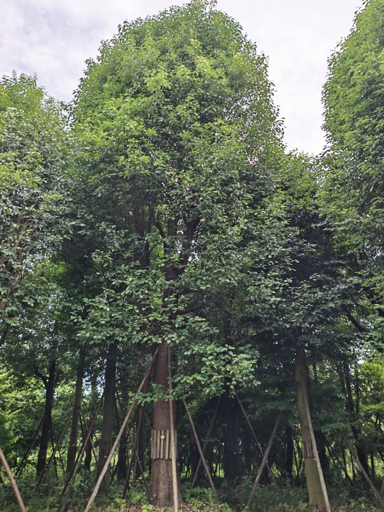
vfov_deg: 60.0
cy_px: 256
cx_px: 192
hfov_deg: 46.8
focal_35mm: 30
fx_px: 444
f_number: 1.9
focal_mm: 5.52
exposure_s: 1/220
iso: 50
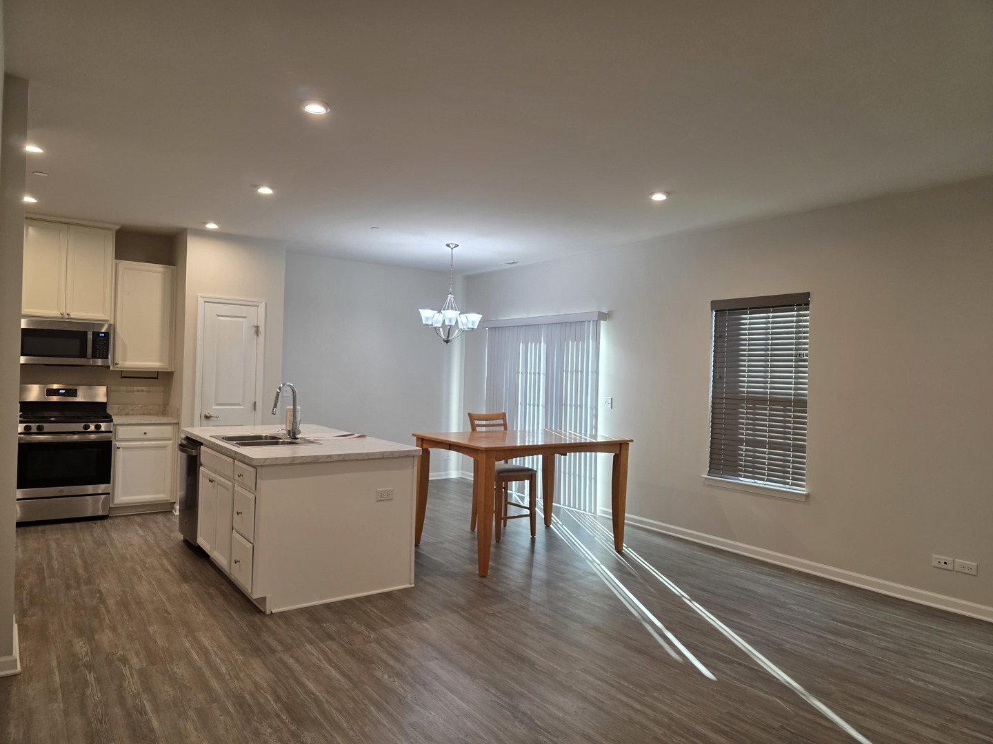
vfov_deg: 58.9
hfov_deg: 73.9
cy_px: 372
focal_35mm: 23
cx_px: 496
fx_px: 660
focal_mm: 6.3
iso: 125
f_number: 1.7
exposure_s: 1/120
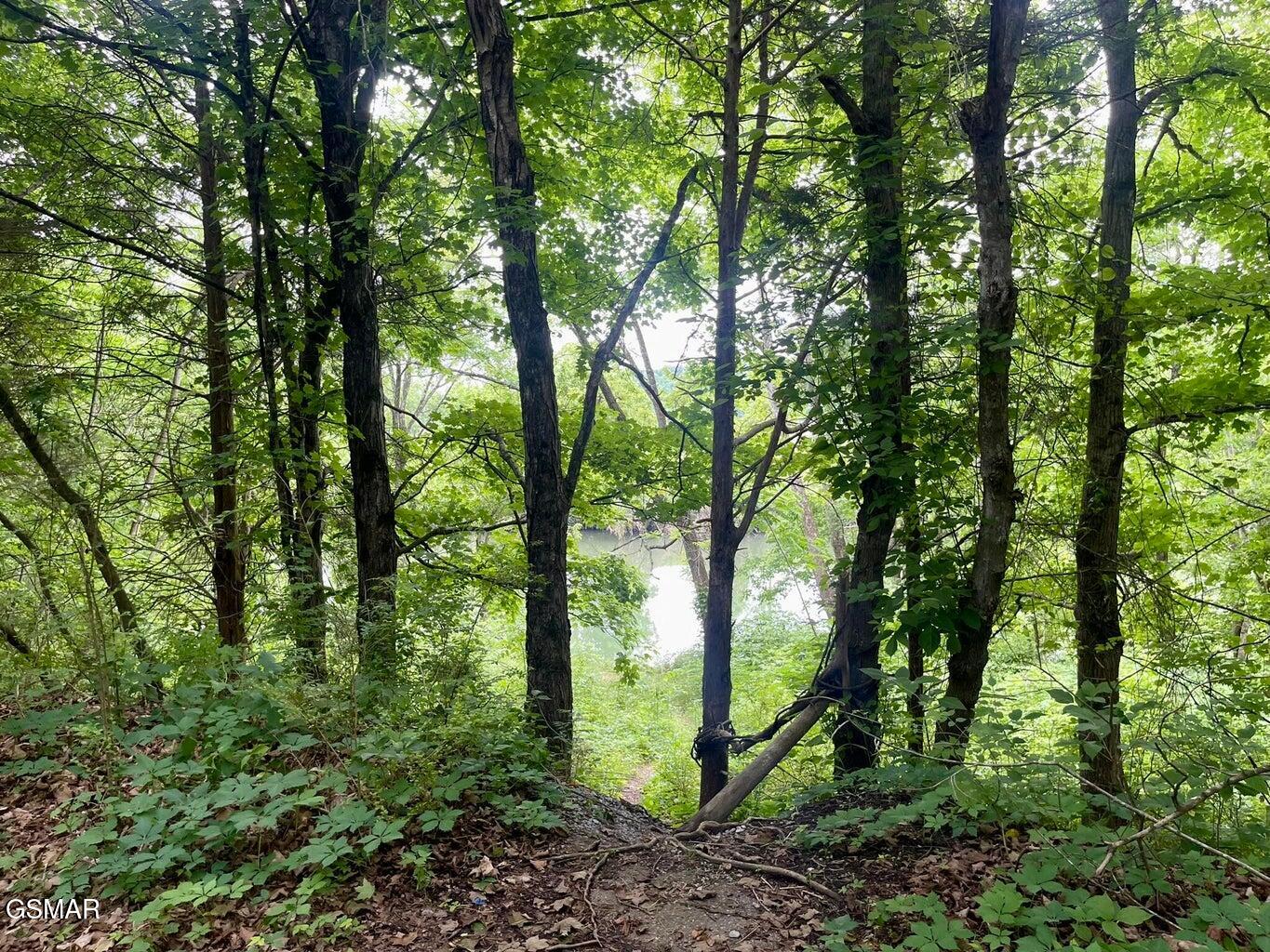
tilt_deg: -3.4
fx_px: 917
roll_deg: +2.4
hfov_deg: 69.4
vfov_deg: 54.9
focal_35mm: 25
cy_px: 476
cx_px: 635
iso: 64
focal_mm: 5.1
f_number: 1.6
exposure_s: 1/121
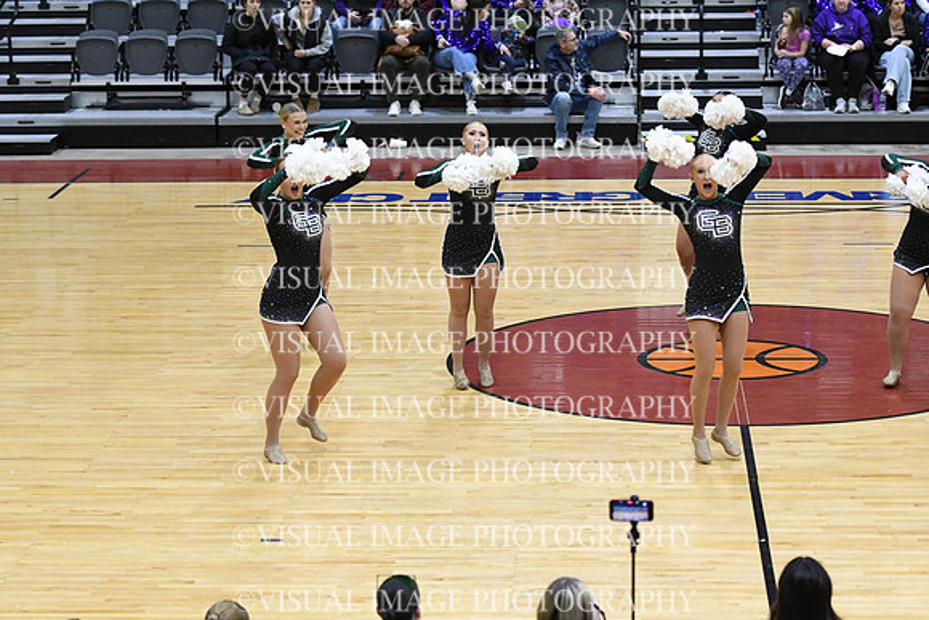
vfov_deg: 13.0
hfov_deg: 19.5
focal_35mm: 105
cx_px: 464
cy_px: 310
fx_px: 2710
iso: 3200
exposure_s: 1/400
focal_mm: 70
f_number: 2.8
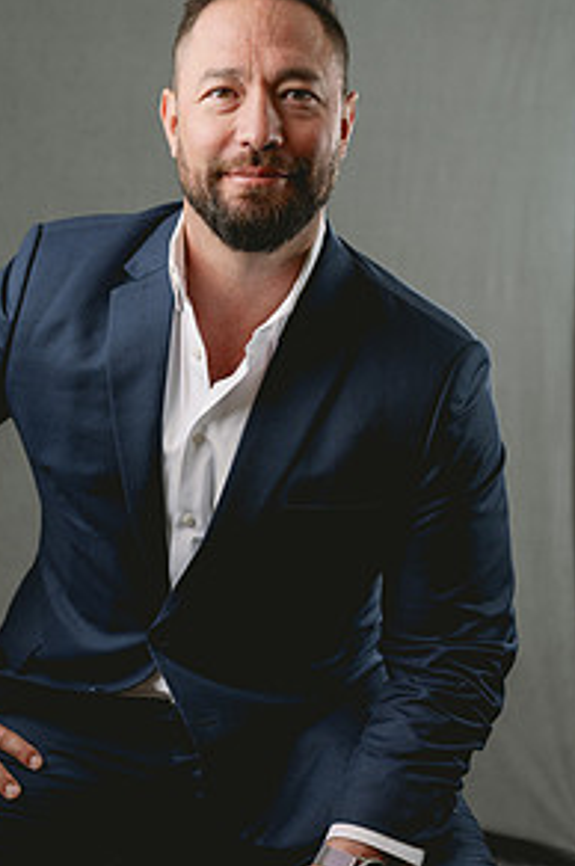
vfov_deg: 26.3
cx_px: 185
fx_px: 1849
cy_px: 469
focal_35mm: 77
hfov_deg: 17.6
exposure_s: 1/200
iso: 50
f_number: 3.5
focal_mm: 50
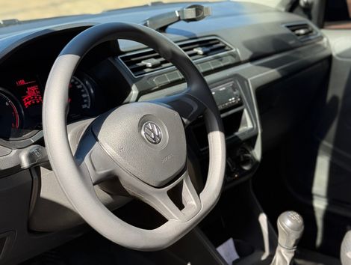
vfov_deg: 30.3
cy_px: 132
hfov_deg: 39.6
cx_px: 176
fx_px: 487
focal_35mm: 48
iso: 100
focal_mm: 6.76
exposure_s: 1/432
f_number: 1.78
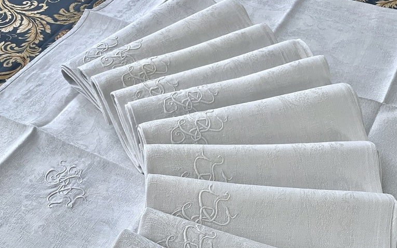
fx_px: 400
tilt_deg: -59.8
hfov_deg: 52.7
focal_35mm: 37
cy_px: 260
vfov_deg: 31.3
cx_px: 199
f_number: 1.6
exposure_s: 1/94
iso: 125
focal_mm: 4.2
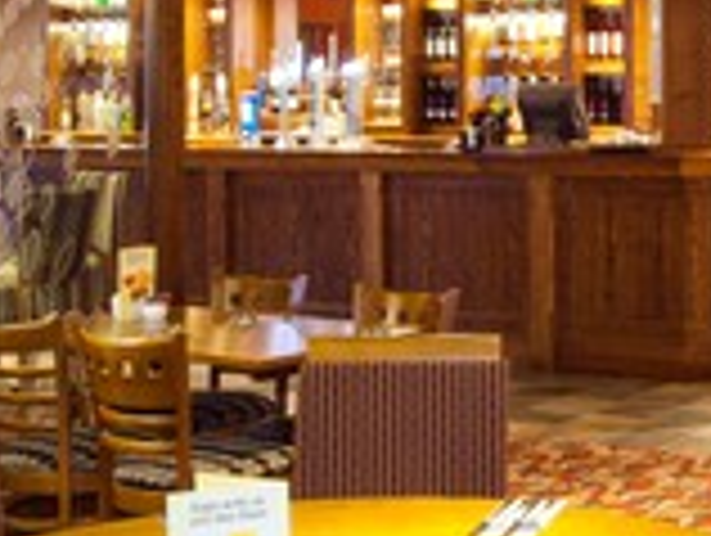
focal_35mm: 89
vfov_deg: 16.7
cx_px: 734
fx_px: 1822
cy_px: 158
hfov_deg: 21.2
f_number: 8
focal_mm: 19
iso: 400
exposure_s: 1
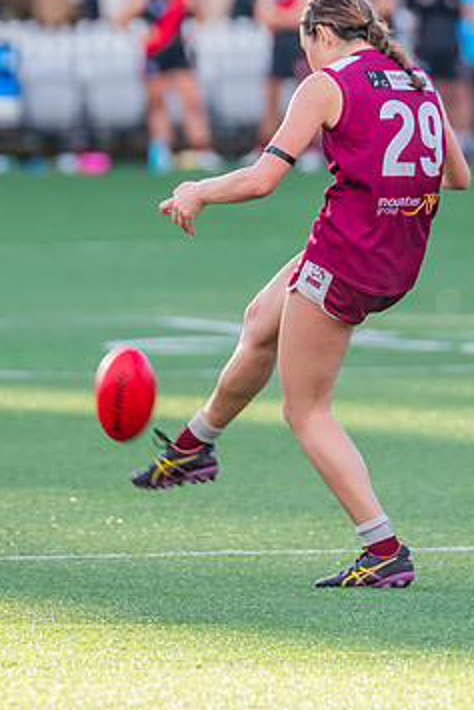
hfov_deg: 1.5
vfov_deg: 2.3
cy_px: 207
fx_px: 17737
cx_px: 320
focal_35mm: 899
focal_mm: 360
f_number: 5
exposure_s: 1/800
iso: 800
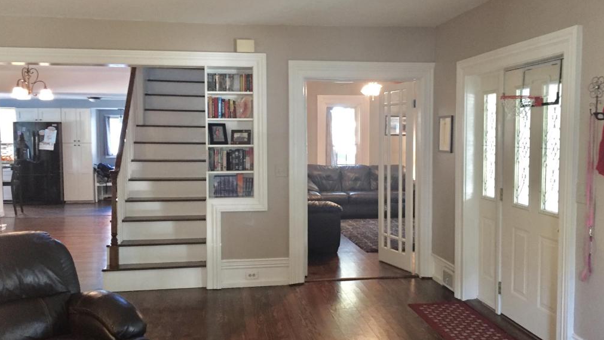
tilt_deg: -3.1
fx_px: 513
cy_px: 170
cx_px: 302
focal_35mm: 32
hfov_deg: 61.0
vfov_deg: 36.7
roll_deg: -0.2
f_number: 2.2
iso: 250
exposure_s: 1/20
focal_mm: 4.15
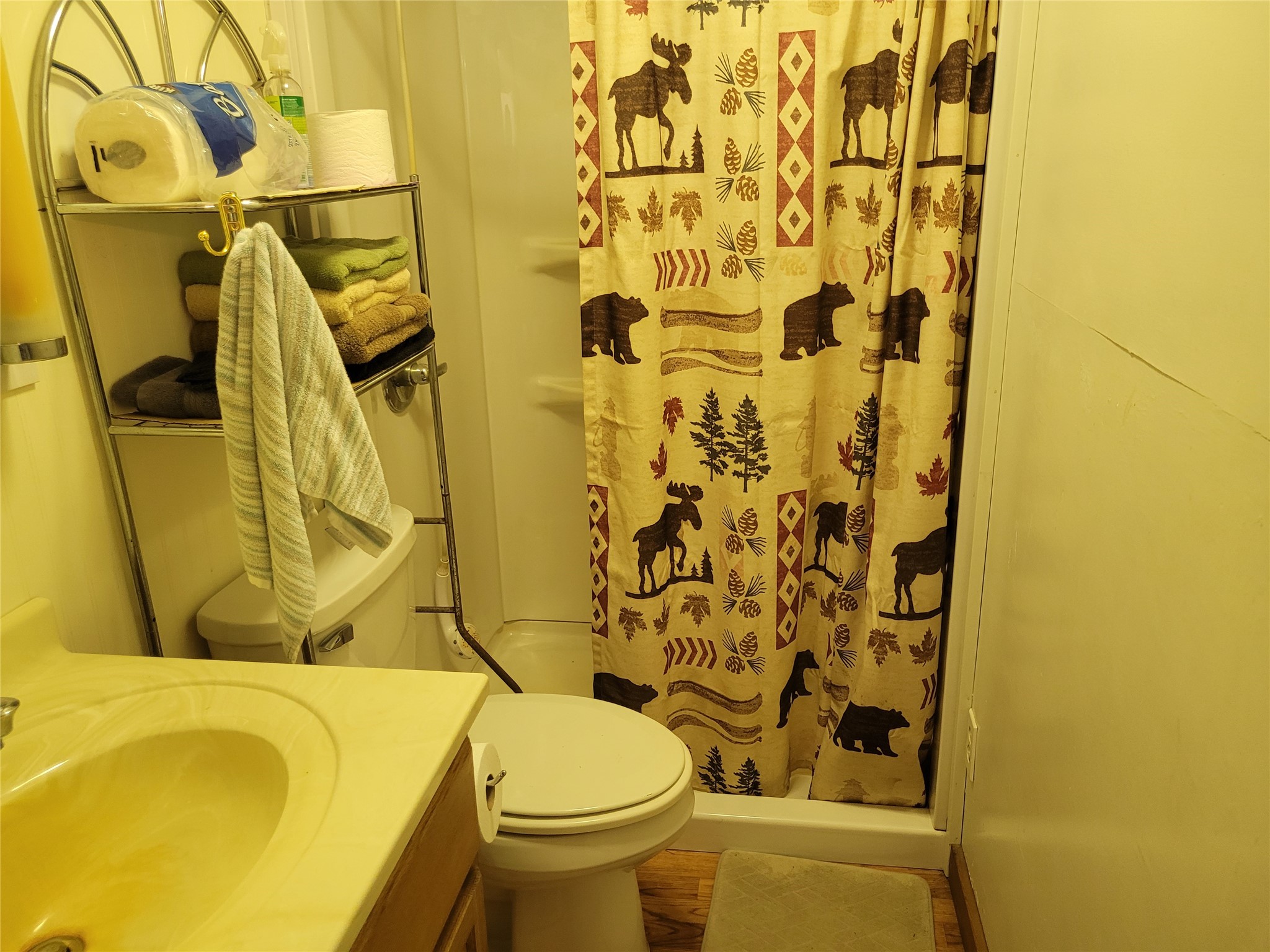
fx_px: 954
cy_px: 476
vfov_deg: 53.1
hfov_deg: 67.3
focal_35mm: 26
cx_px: 635
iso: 320
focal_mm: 5.4
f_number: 1.8
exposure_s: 1/40
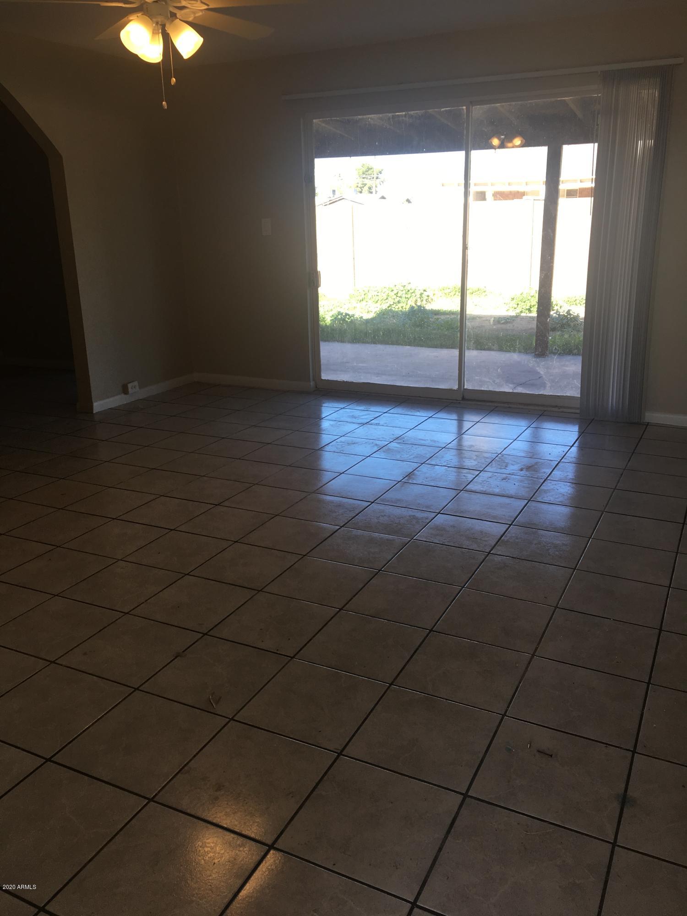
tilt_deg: -15.7
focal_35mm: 29
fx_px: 767
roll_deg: +2.1
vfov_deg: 61.7
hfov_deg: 48.2
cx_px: 344
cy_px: 458
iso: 25
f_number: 2.2
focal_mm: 4.15
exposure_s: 1/124
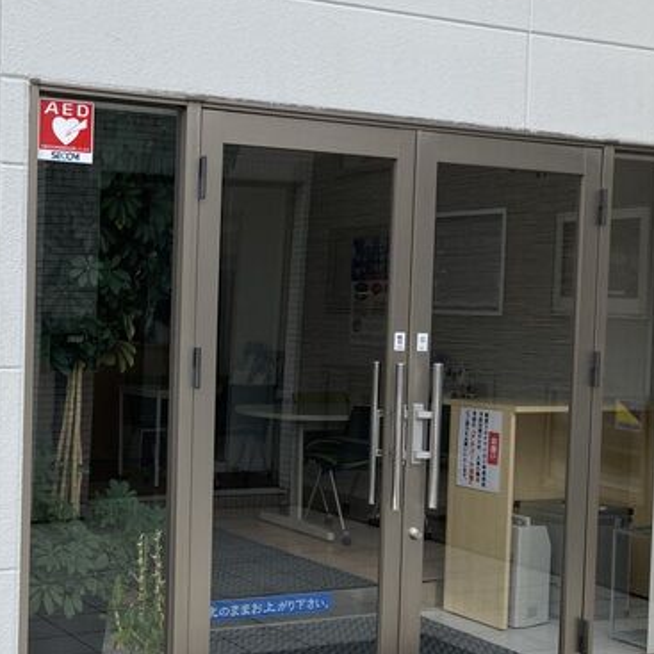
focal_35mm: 54
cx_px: 66
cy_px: 365
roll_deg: -1.0
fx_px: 1154
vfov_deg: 31.6
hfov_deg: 30.3
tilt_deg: -1.9
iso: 20
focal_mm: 3.99
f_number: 1.8
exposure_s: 1/592
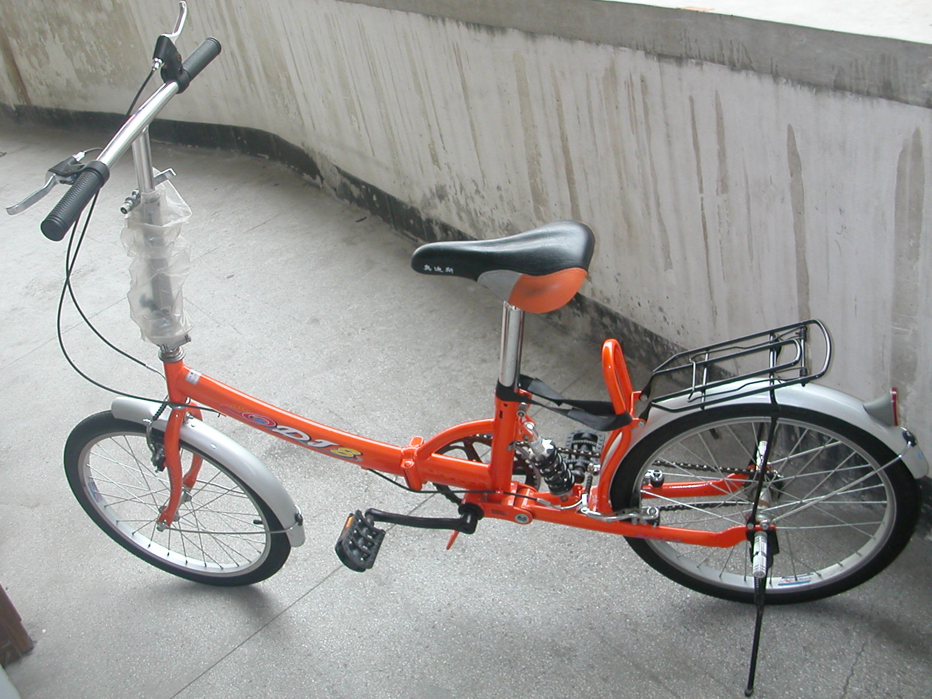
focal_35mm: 37
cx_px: 466
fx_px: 996
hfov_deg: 50.1
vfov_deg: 38.7
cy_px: 350
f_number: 2.7
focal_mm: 5.6
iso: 100
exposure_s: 1/108
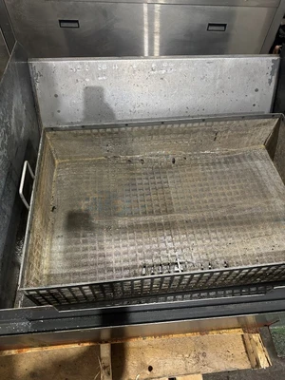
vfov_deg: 71.6
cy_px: 190
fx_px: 263
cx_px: 142
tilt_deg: -52.9
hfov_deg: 56.8
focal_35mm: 24
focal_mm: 6.86
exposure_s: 1/60
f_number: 1.78
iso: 400
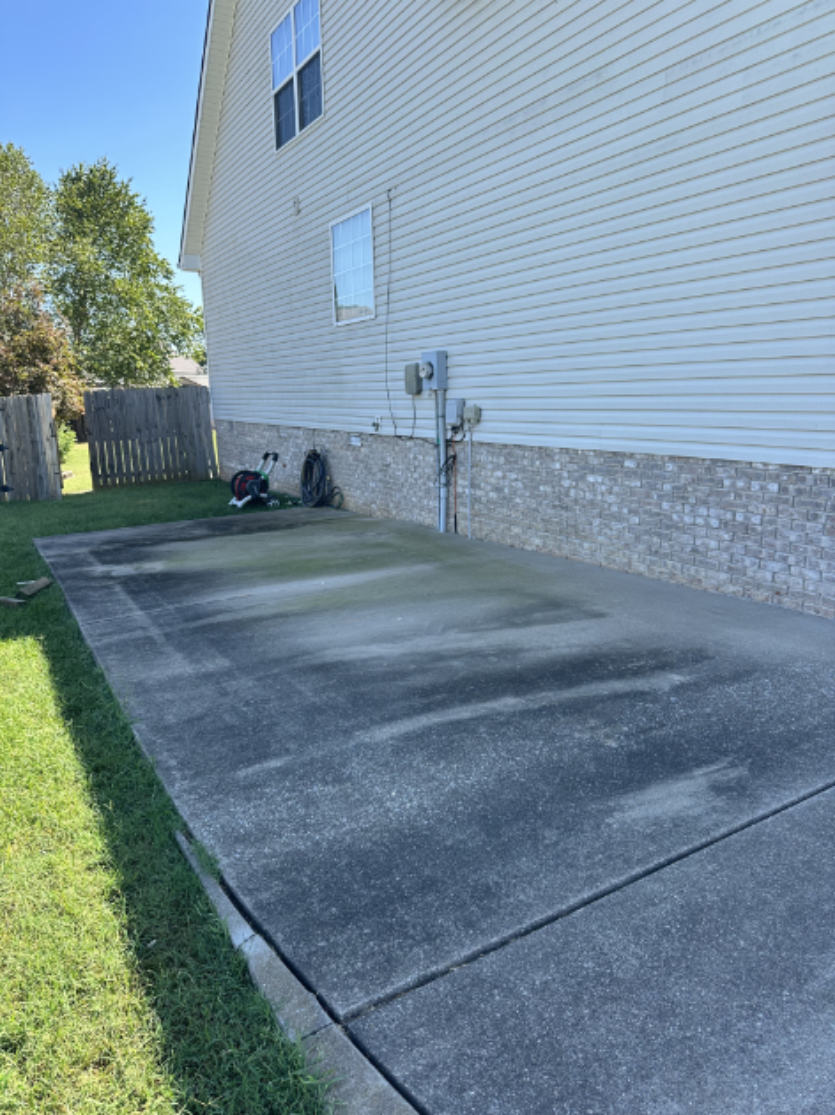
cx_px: 418
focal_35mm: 24
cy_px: 558
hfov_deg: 56.8
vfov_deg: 71.6
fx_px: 772
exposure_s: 1/918
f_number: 1.8
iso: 80
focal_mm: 6.9
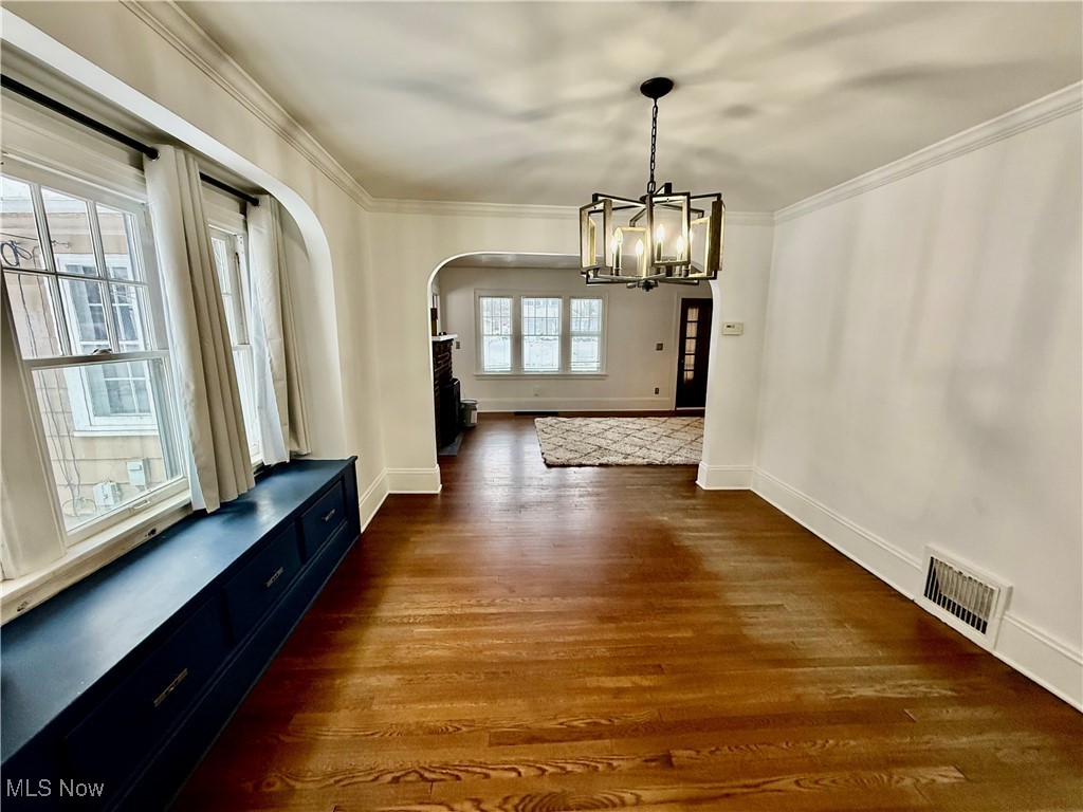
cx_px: 542
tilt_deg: -10.5
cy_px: 406
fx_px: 438
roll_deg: +0.4
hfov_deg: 102.1
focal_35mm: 14
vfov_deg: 85.7
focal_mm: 2.22
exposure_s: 1/120
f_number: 2.2
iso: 320
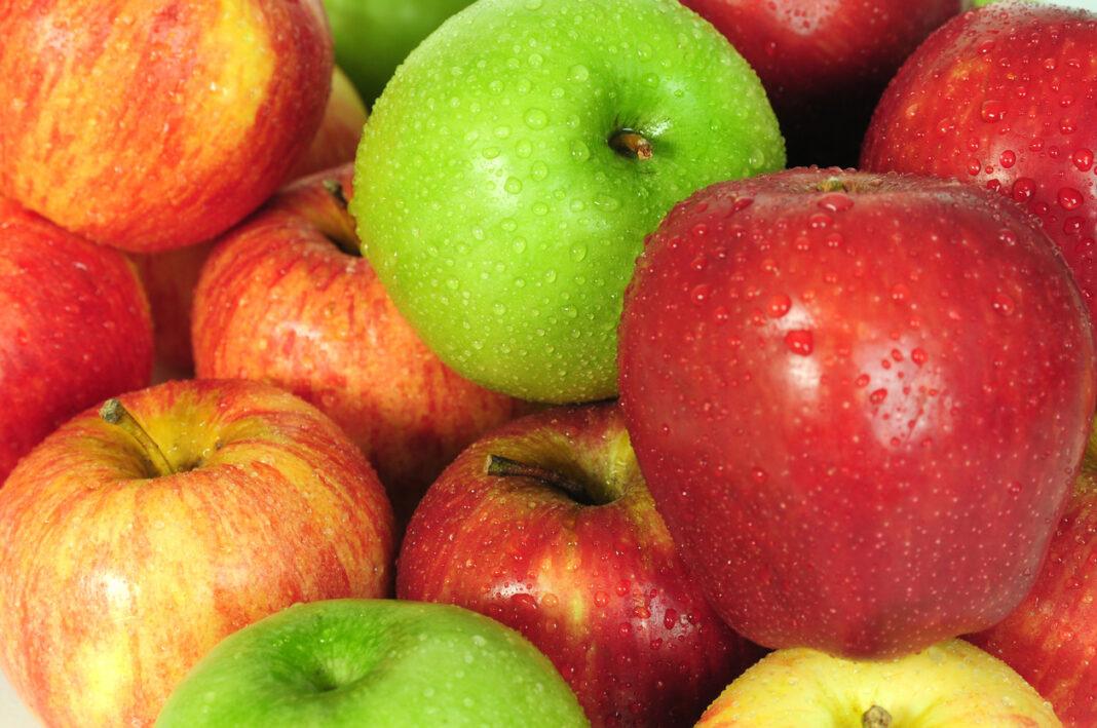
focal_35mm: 99
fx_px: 3013
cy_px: 364
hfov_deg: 20.6
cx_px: 548
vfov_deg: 13.8
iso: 200
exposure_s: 1/125
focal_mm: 66
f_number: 10
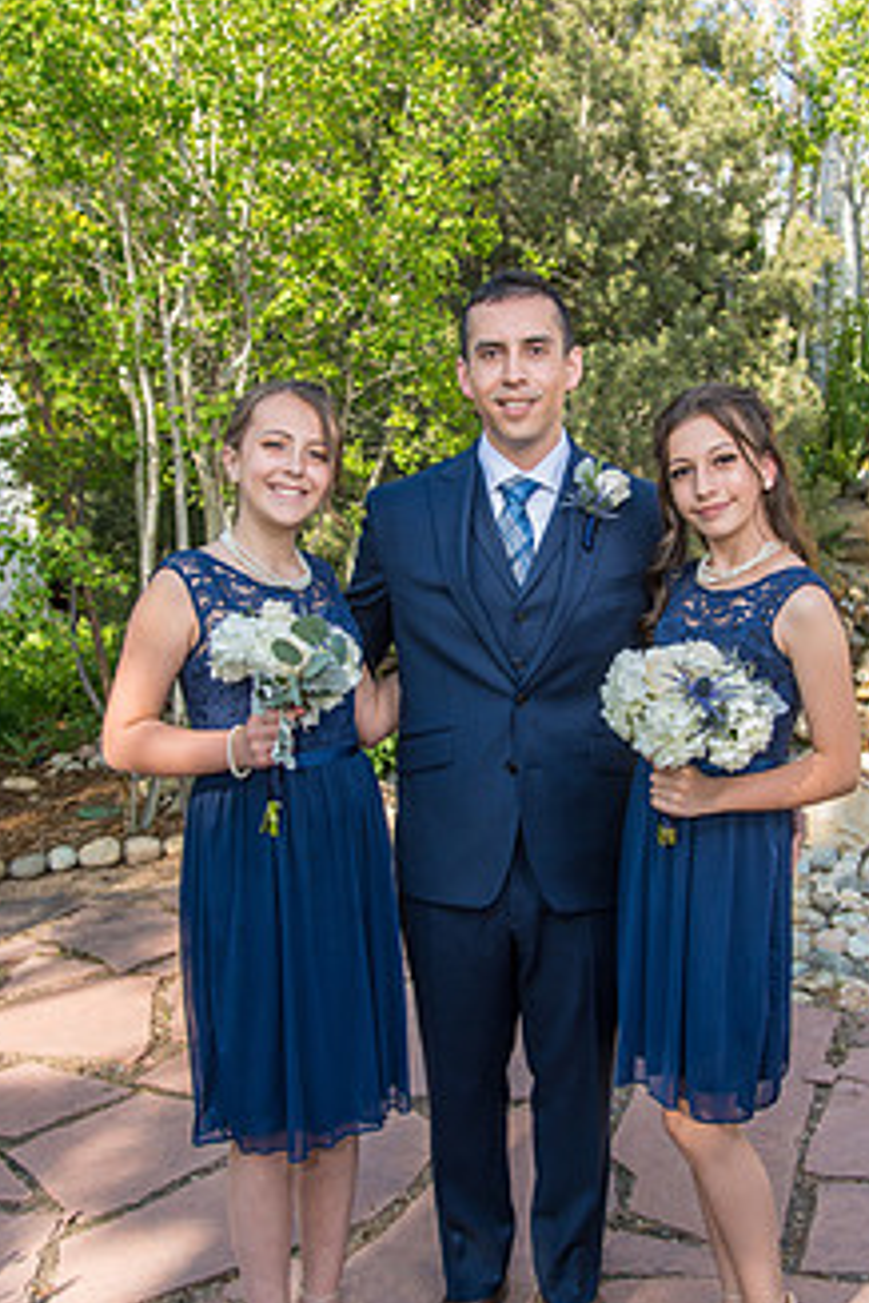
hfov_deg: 30.4
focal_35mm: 44
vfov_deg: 44.5
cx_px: 534
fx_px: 1593
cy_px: 673
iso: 100
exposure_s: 1/160
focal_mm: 32
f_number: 5
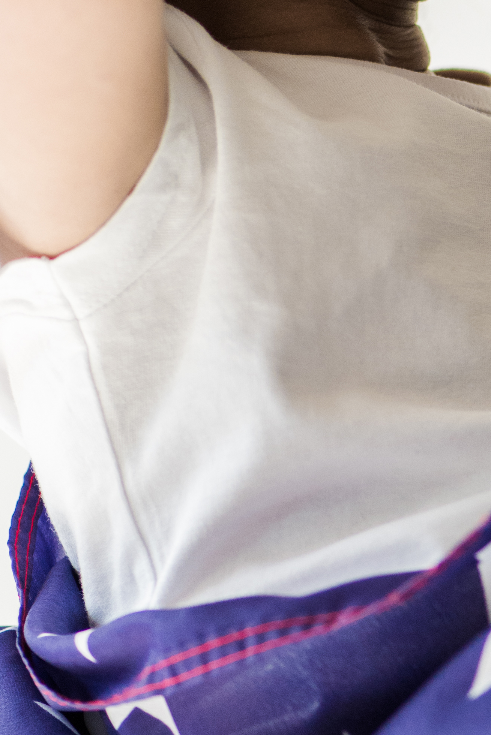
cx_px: 722
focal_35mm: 394
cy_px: 160
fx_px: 8053
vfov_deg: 5.2
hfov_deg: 3.5
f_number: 3
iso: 640
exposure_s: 1/1000
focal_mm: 105
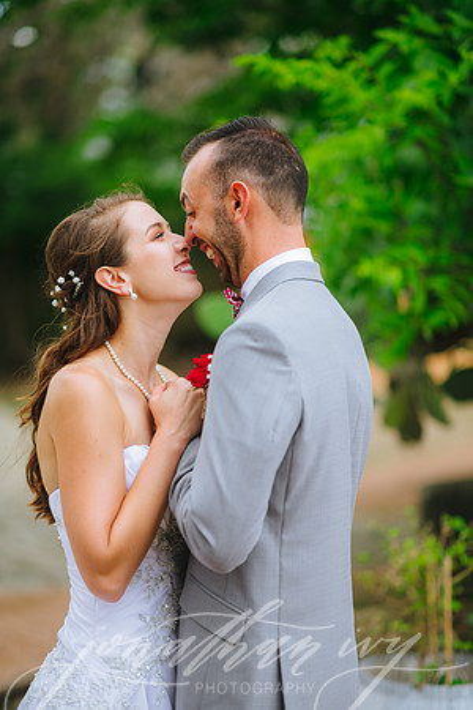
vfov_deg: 23.9
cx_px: 236
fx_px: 1675
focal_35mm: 85
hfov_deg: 16.1
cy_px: 355
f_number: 1.6
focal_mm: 85
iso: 80
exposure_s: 1/800
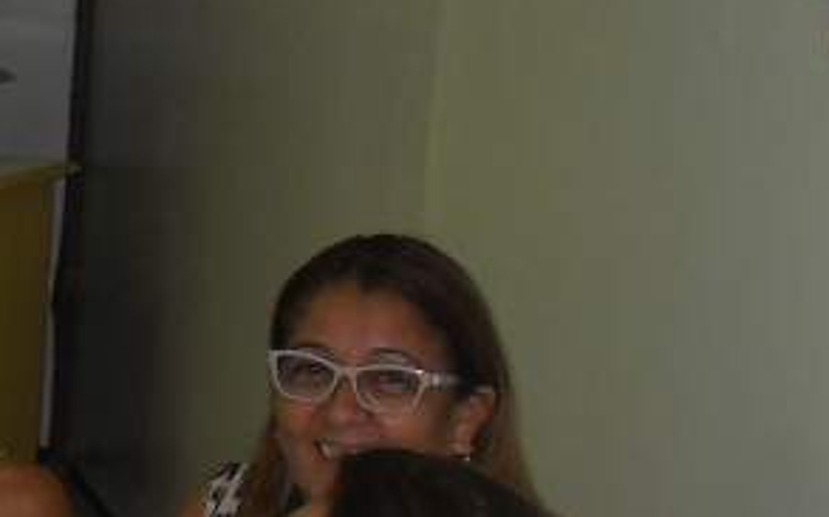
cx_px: -277
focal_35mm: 126
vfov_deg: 9.8
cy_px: 935
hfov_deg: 15.7
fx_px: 2846
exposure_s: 1/45
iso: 100
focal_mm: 6.3
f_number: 2.8
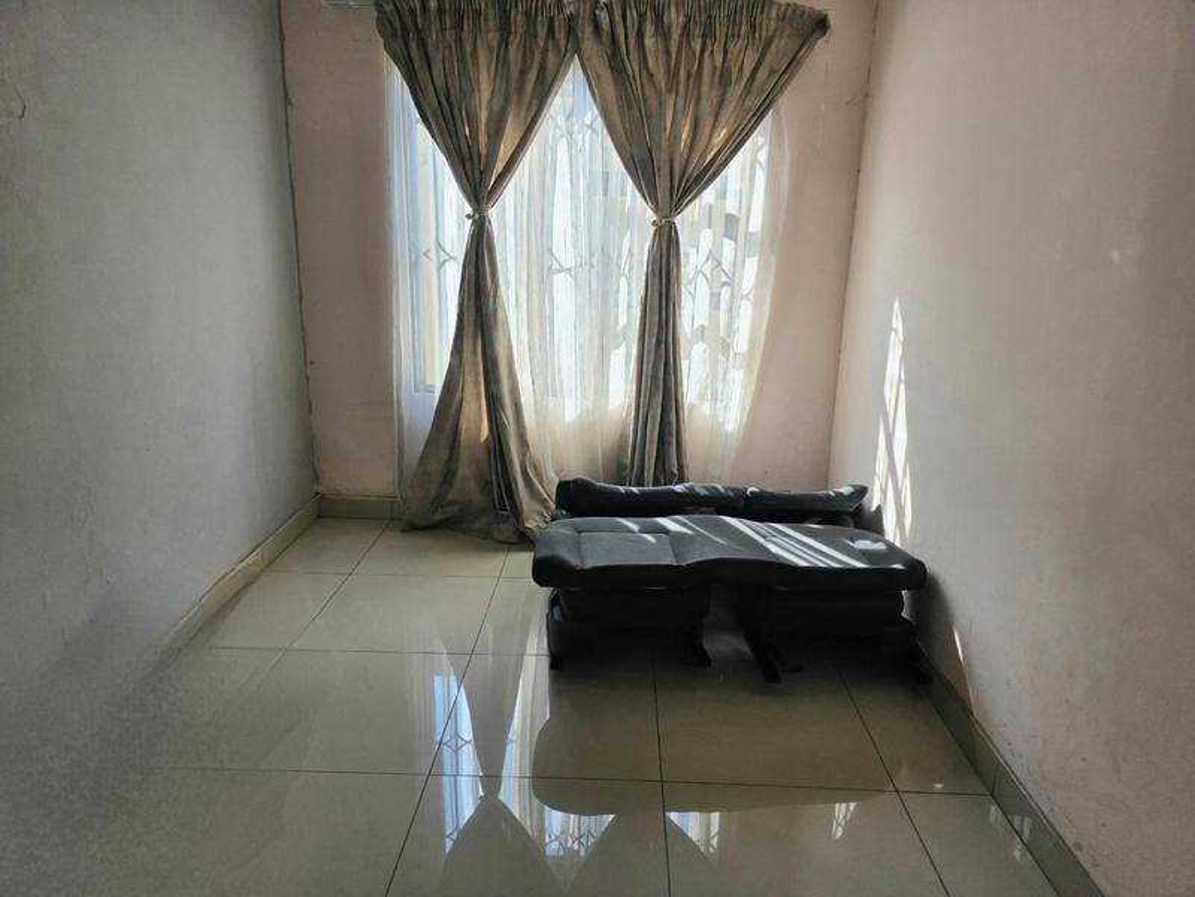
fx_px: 794
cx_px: 598
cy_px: 448
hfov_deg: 73.9
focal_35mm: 23
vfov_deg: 58.9
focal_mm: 6.3
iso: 32
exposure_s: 1/182
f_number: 1.7
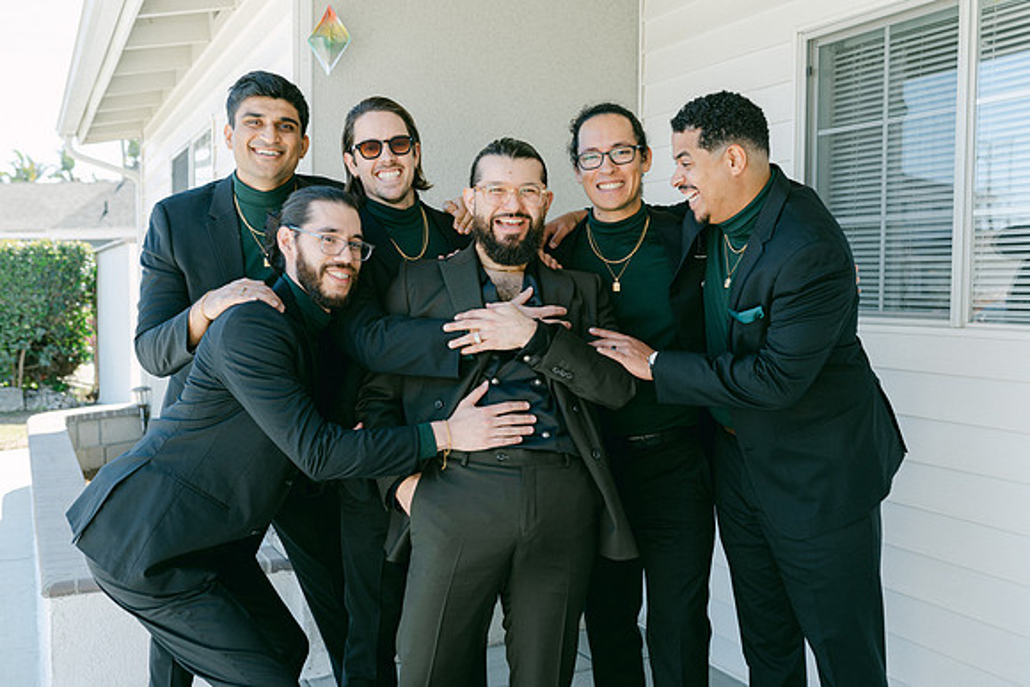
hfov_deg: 54.4
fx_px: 1002
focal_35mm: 35
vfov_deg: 37.9
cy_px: 344
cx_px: 515
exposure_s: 1/250
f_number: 4
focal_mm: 35
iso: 80
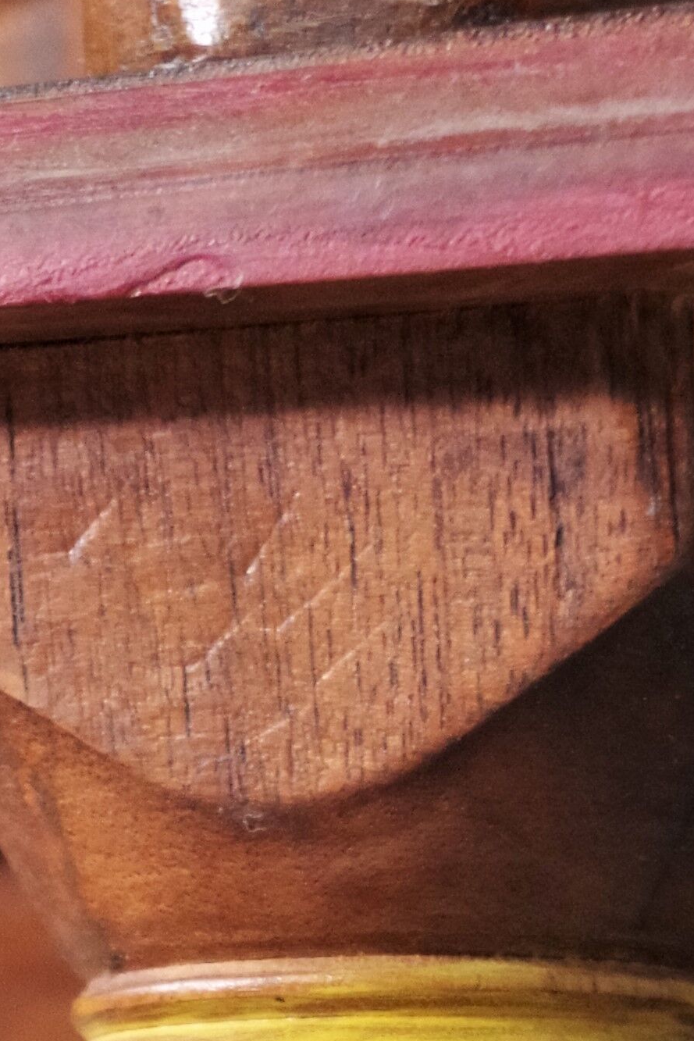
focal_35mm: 189
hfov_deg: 7.3
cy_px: 1871
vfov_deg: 10.3
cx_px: 261
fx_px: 5463
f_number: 4
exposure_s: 1/60
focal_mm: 28.13
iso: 1600
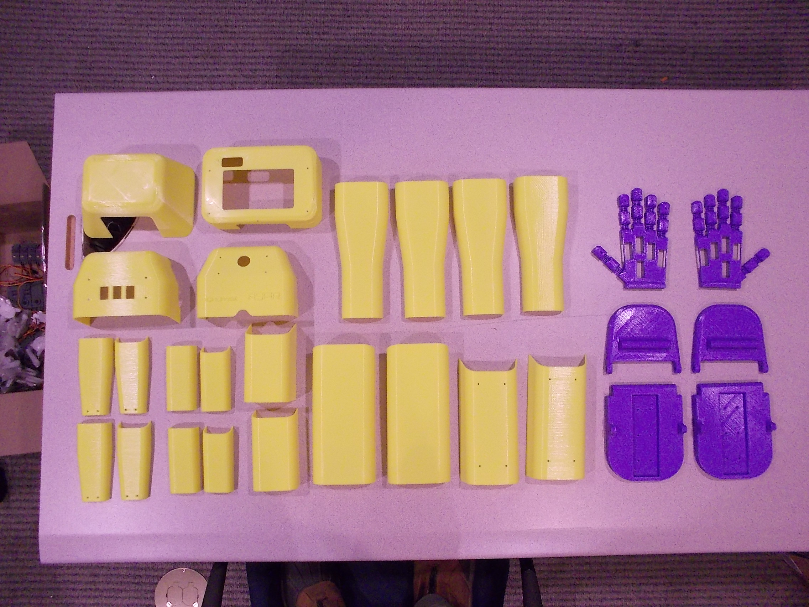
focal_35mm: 29
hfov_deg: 61.7
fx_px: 678
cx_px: 404
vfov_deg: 48.2
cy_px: 304
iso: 320
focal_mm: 4.1
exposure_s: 1/25
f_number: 3.3
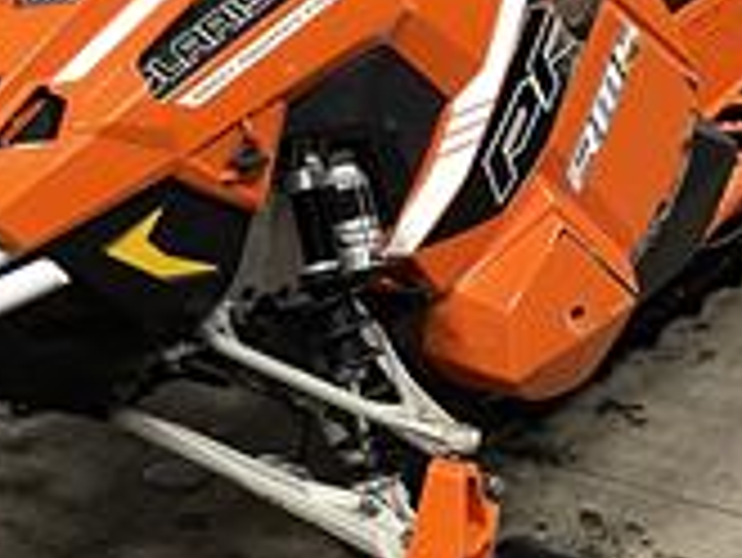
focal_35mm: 101
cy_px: 148
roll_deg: +0.8
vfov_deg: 14.6
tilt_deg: -17.4
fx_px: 2167
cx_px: 216
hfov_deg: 19.3
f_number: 1.6
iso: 100
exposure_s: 1/60
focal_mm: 4.2
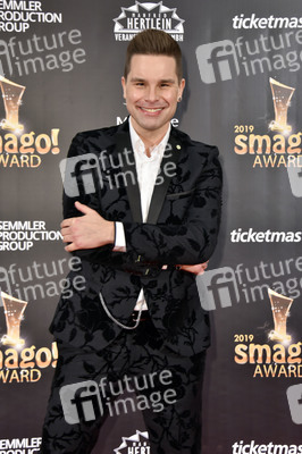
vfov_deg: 28.1
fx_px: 908
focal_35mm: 72
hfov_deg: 18.9
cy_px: 227
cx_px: 151
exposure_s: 1/125
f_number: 5.6
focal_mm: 72
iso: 1000
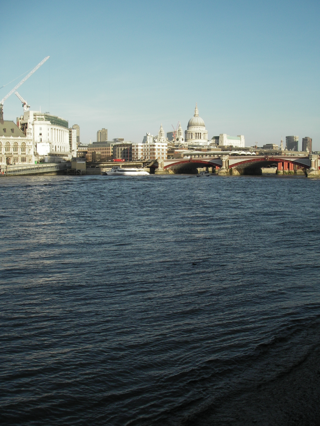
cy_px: 213
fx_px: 468
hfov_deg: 37.7
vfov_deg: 49.0
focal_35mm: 38
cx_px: 160
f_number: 6.6
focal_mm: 6.3
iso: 50
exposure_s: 1/250
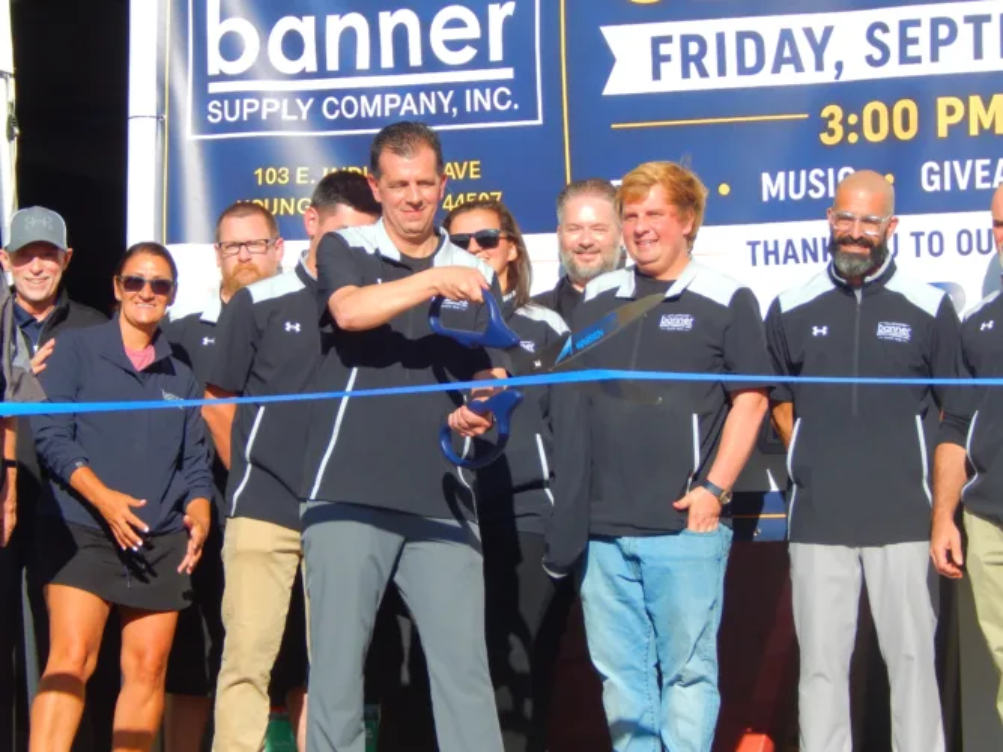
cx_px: 502
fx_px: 5273
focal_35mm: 182
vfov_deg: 8.2
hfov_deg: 10.9
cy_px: 376
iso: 125
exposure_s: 1/500
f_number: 5.3
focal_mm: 32.8
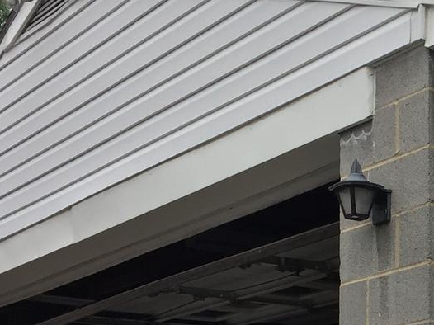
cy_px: 446
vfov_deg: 12.6
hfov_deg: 16.1
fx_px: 1416
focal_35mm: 113
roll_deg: -1.7
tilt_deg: +4.9
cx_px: 622
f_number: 2.2
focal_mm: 4.15
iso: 32
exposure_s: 1/1276
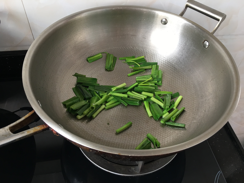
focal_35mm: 29
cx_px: 122
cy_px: 92
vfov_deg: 48.2
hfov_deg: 61.7
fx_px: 204
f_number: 2.2
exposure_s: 1/17
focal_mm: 4.15
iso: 40
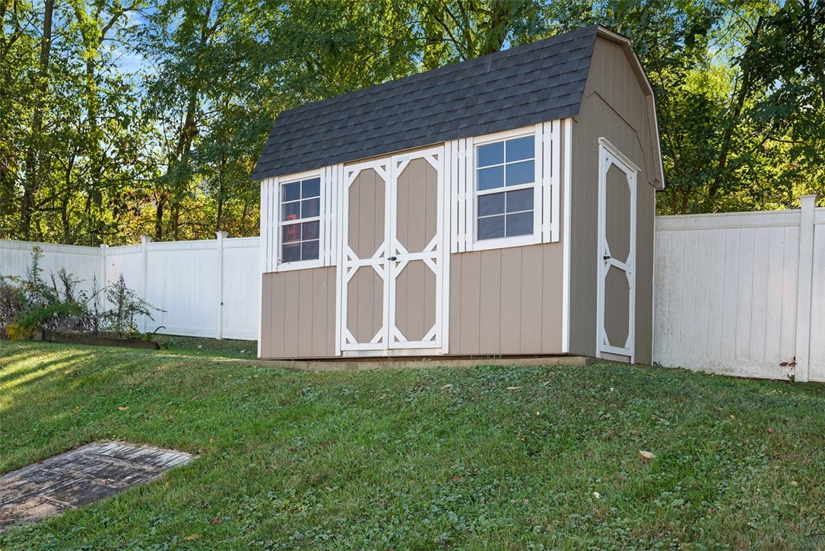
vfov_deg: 43.6
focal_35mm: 30
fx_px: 688
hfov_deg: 61.9
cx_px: 412
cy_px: 276
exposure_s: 1/100
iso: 400
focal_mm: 30
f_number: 8
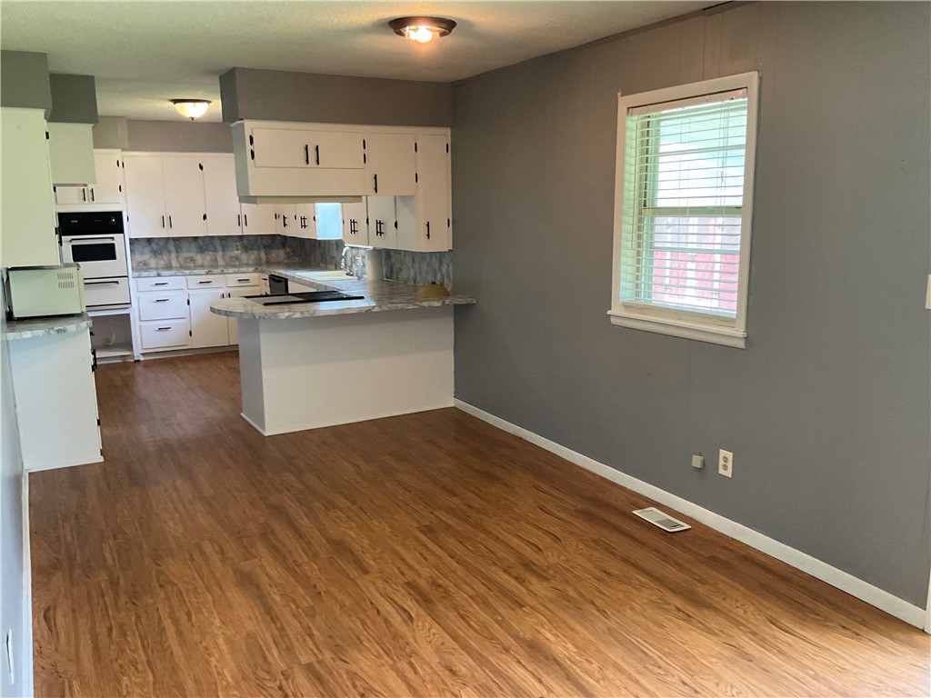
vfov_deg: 48.2
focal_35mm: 29
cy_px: 349
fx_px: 780
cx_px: 466
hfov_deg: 61.7
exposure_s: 1/60
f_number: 1.8
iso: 250
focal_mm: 3
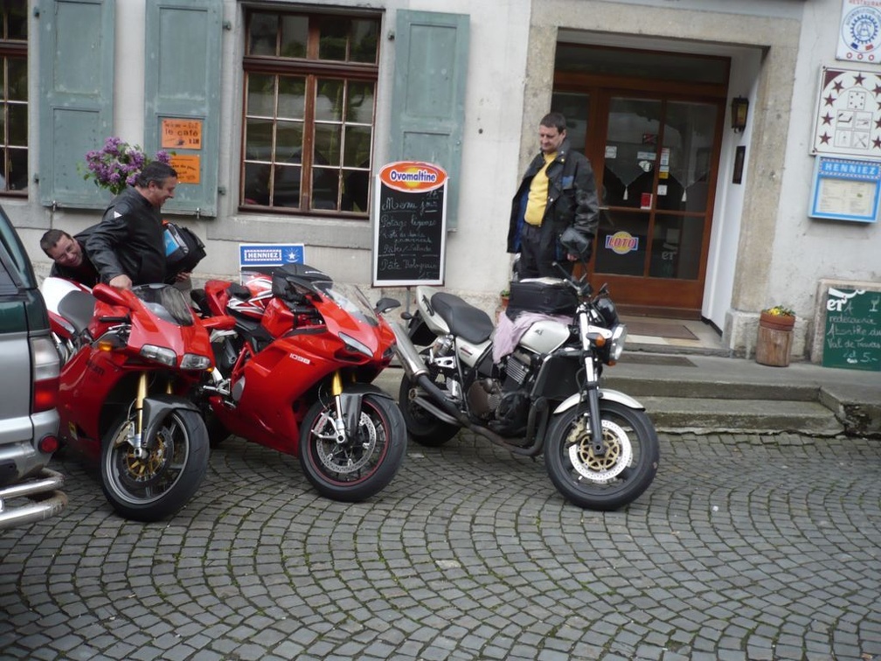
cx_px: 440
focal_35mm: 35
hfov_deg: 52.6
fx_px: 891
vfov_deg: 40.7
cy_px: 330
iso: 100
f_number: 2.8
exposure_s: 1/250
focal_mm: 5.8
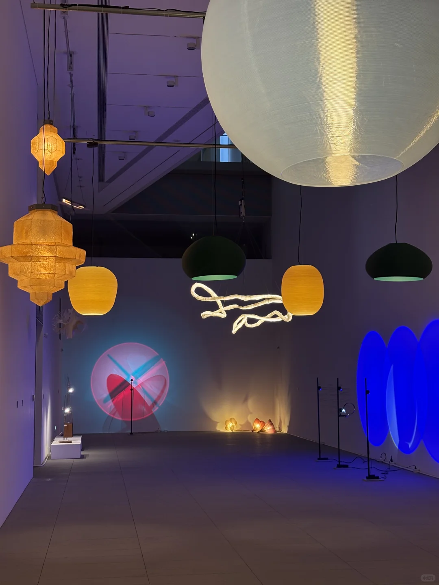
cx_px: 220
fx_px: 879
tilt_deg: +5.9
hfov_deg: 28.0
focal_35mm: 52
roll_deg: +0.4
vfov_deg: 36.8
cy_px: 292
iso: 80
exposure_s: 1/50
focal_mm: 5.96
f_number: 1.6
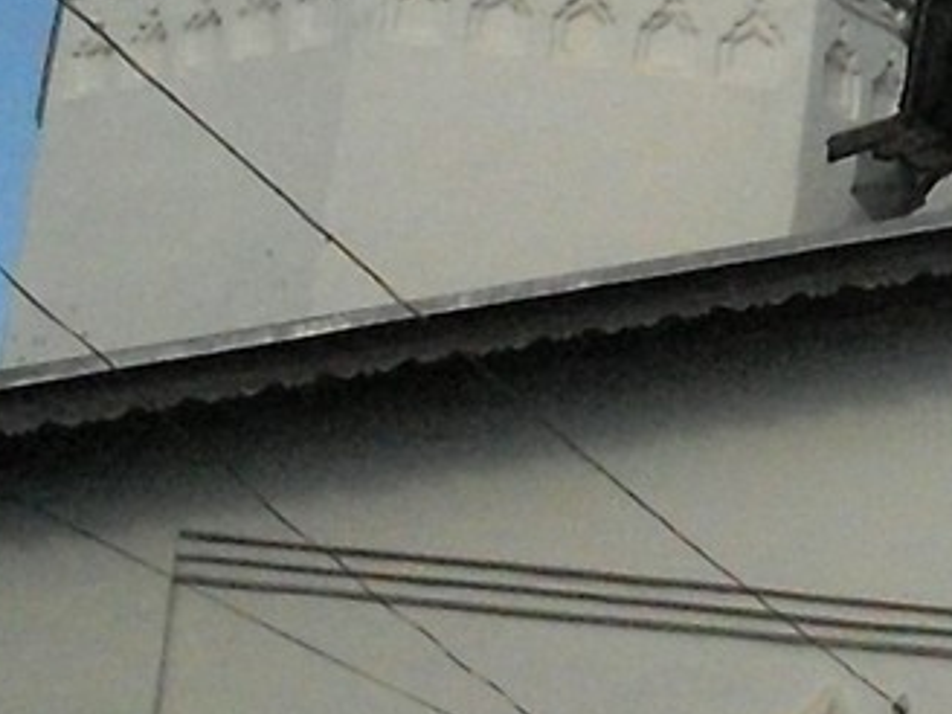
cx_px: 1943
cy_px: -361
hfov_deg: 10.8
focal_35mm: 166
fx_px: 4565
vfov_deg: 8.7
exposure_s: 1/1000
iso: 400
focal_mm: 6.3
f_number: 8.4
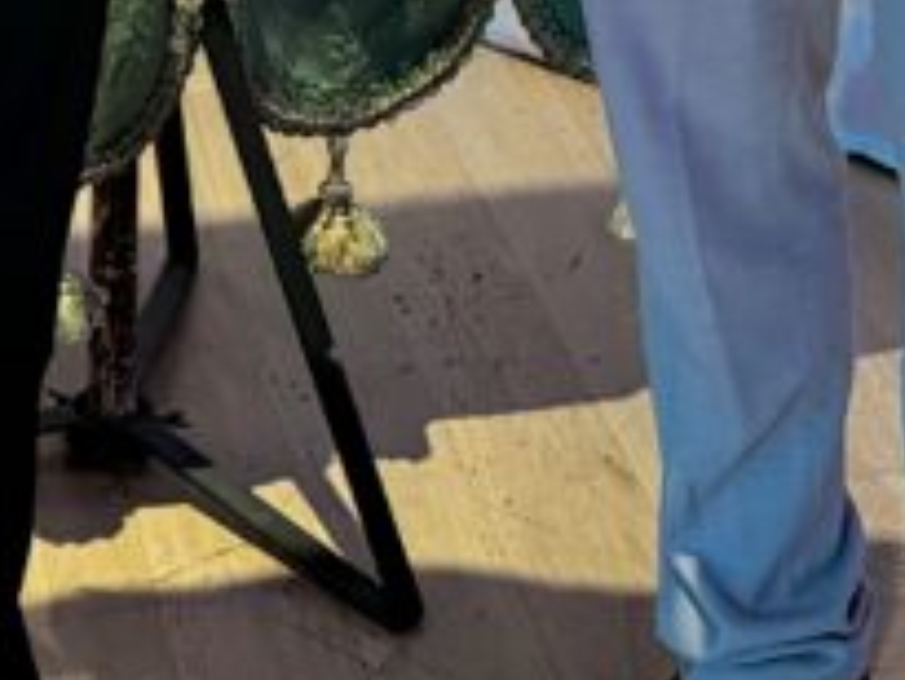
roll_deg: -0.4
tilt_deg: -5.2
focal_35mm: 120
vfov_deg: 10.5
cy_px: -998
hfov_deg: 16.1
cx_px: 35
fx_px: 3139
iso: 400
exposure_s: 1/49
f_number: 1.78
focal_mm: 6.76
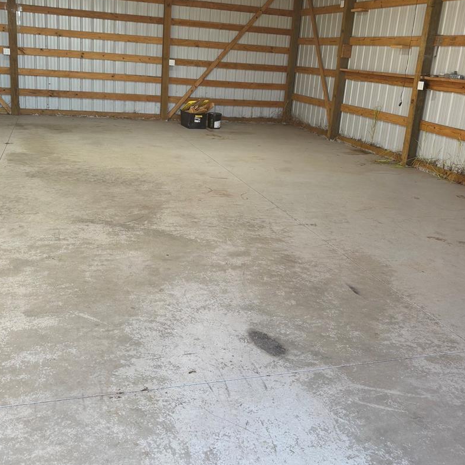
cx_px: 220
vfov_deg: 47.1
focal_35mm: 35
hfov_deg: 47.2
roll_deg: -3.7
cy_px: 205
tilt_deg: -13.9
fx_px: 532
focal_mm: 5.96
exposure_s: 1/121
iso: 32
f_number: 1.6
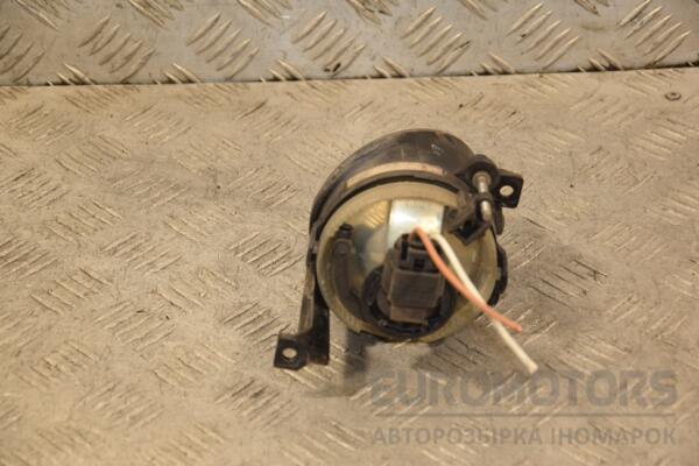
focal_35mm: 112
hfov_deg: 18.2
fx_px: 2184
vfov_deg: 12.2
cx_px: 350
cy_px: 233
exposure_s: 1/125
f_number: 5.3
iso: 800
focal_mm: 75
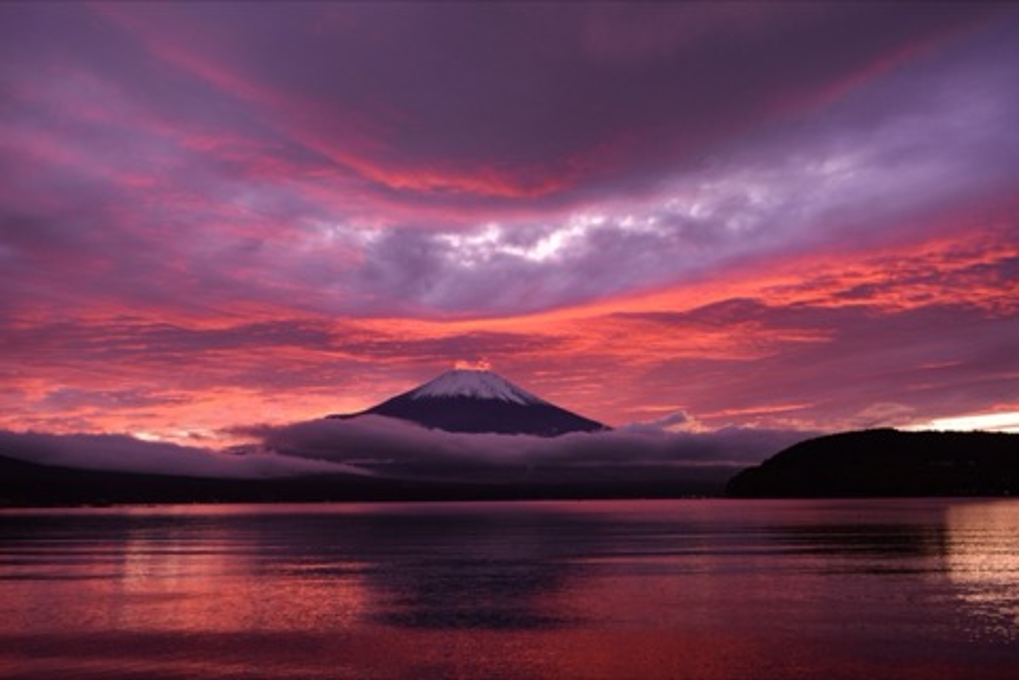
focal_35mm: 27
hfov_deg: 67.4
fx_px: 764
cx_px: 510
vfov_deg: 47.9
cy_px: 340
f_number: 5
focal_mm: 18
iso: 400
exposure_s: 1/60
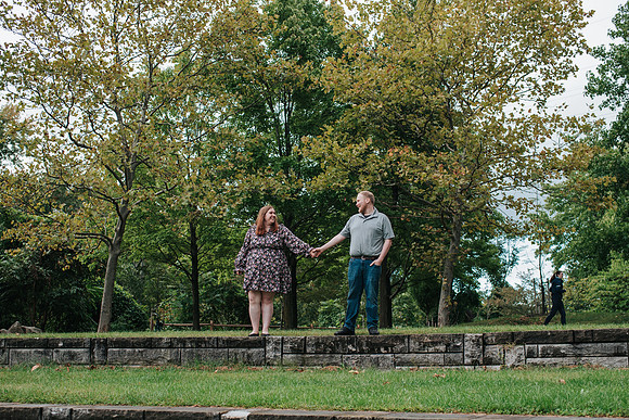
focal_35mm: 42
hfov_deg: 46.6
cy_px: 250
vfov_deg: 32.0
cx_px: 312
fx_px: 731
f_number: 3.2
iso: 640
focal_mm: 35
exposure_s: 1/400
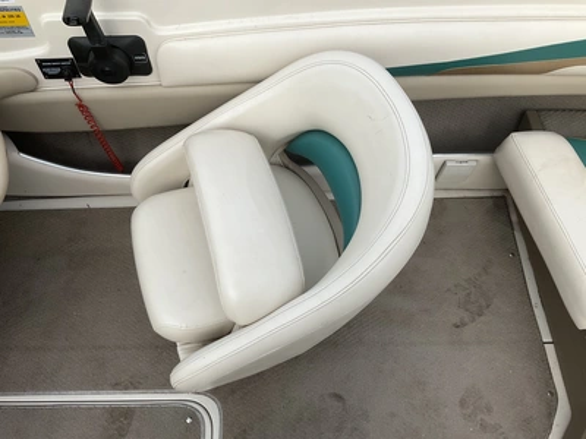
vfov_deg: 48.2
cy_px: 220
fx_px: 491
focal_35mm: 29
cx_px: 293
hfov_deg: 61.7
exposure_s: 1/1250
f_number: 1.8
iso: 25
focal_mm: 3
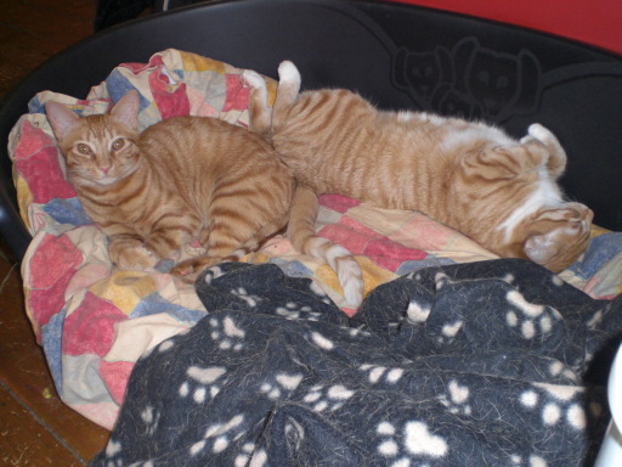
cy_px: 234
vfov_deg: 37.7
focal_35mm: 38
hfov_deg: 49.0
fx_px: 683
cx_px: 311
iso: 200
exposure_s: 1/60
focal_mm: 6.3
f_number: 3.1
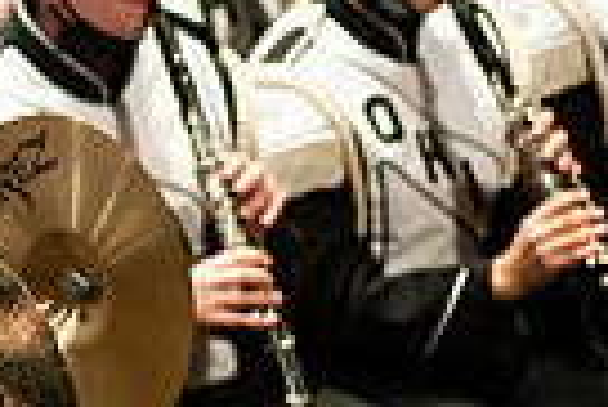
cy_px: -125
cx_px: -590
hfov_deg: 1.6
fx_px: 21556
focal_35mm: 1275
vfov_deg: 1.1
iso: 3200
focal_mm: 300
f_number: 2.8
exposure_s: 1/500
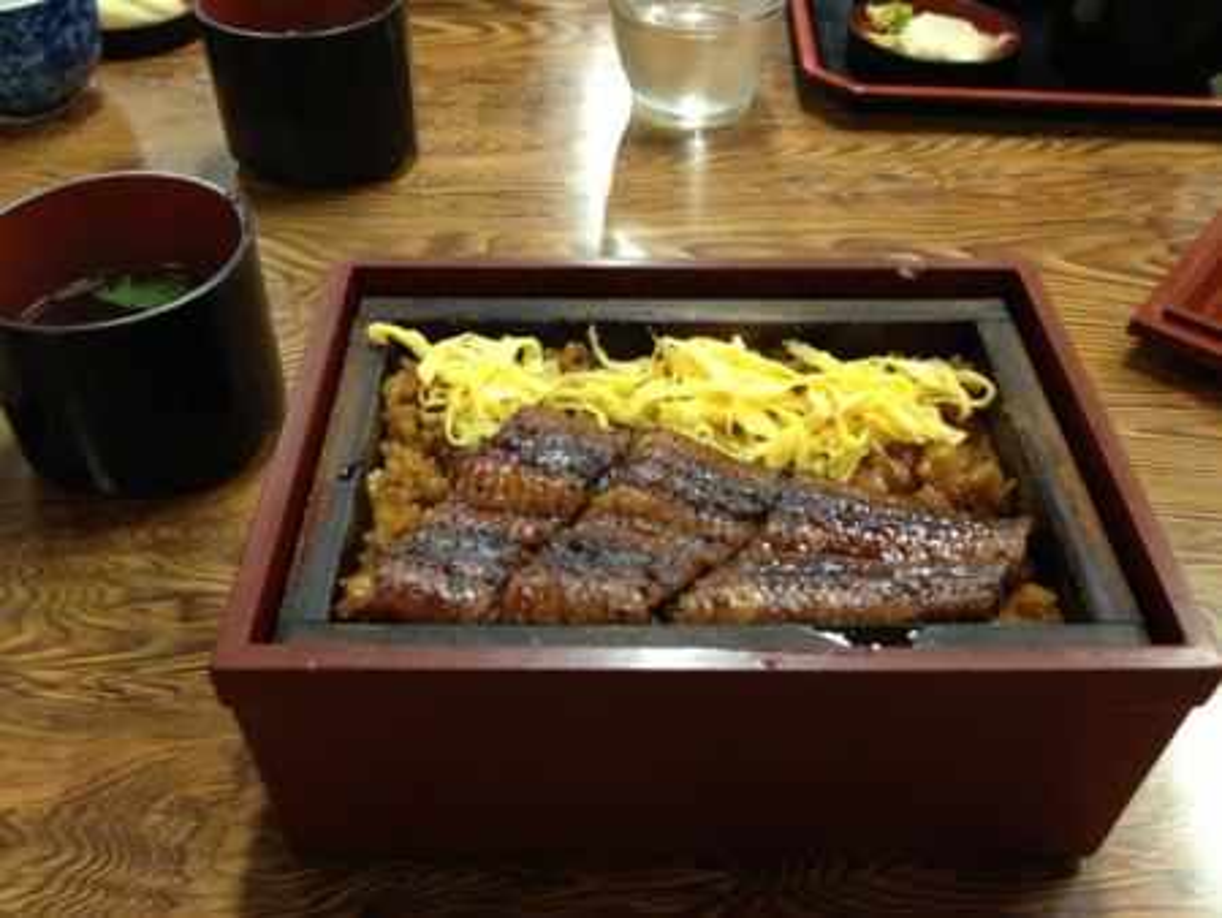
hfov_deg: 52.6
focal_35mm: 35
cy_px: 459
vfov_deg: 40.7
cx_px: 611
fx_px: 1236
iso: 250
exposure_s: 1/20
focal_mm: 4.28
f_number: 2.4
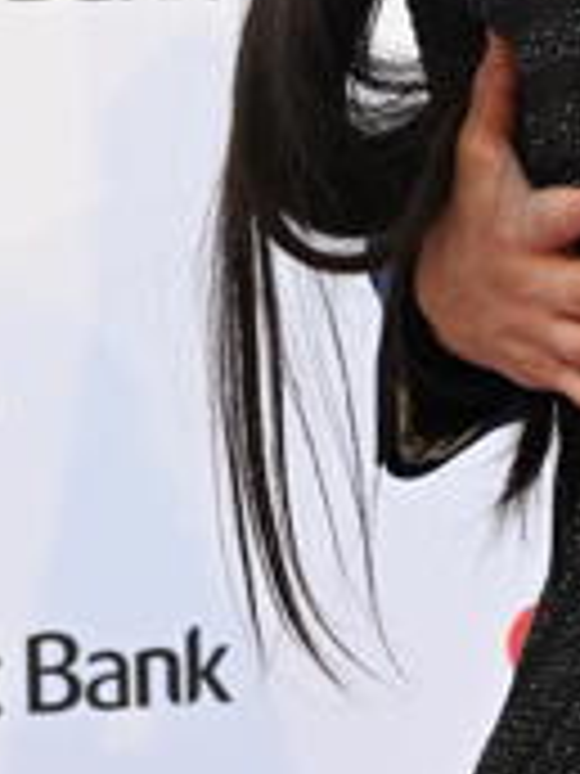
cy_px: 853
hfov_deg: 6.5
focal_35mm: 226
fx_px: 5049
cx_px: 787
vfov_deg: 8.7
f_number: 5
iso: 1250
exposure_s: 1/320
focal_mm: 39
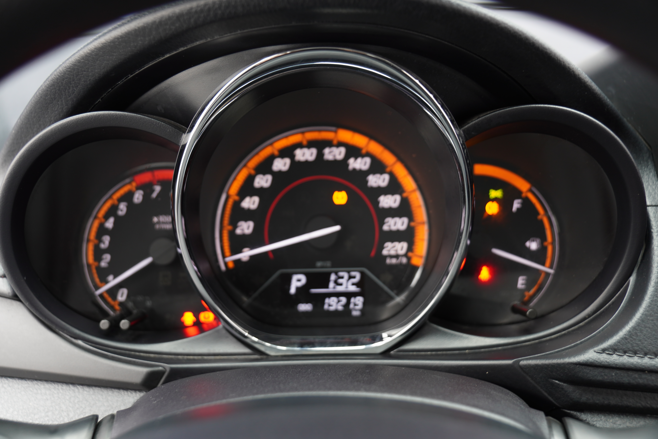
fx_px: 631
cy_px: 220
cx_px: 329
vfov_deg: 38.4
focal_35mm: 34
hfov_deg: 55.1
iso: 160
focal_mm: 23
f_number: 2.8
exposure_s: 1/13
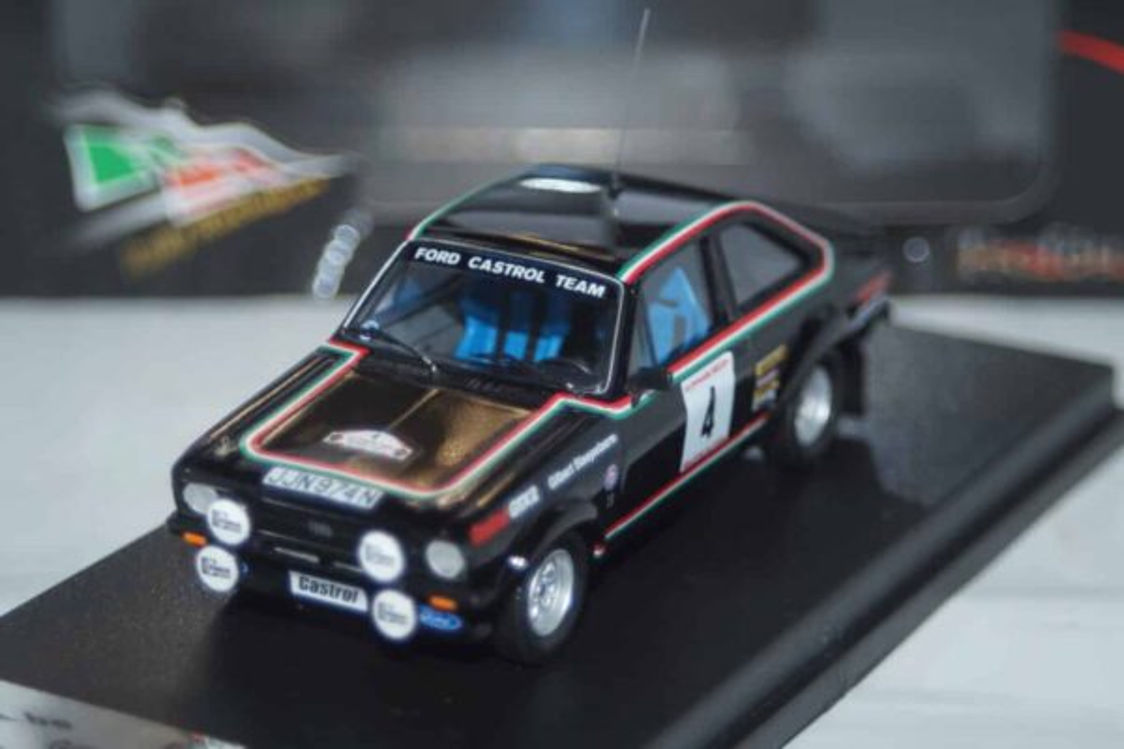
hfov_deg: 17.1
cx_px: 562
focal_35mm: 120
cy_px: 374
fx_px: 3746
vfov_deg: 11.4
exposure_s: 1/100
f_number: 5.6
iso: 400
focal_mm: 80
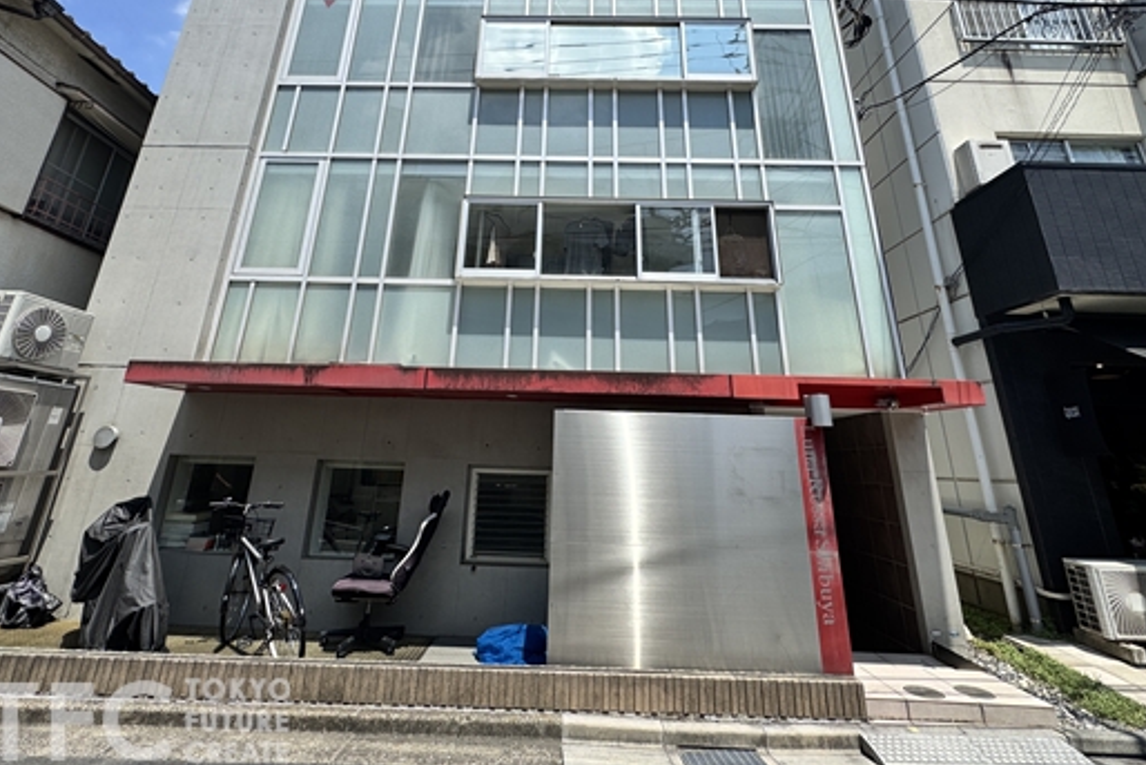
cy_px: 270
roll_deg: -2.0
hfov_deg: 93.2
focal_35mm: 17
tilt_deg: +23.2
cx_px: 557
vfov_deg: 68.9
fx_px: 541
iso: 40
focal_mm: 2.22
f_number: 2.2
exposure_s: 1/1832
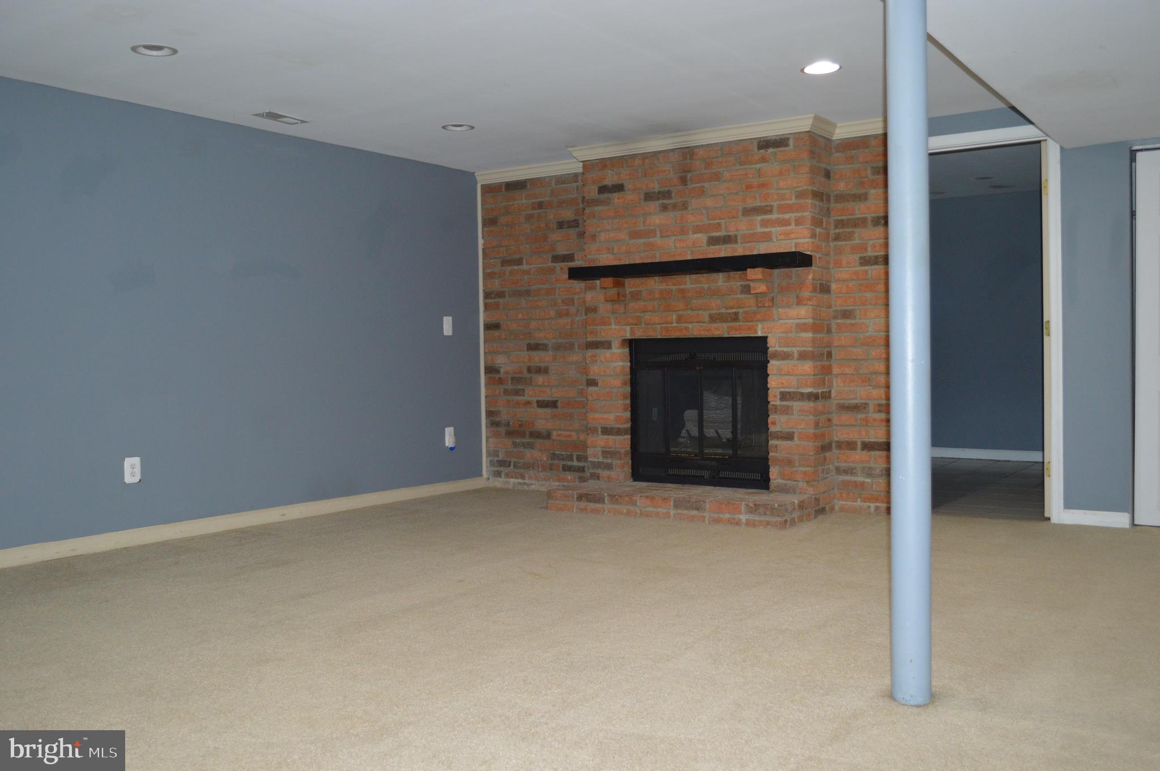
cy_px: 386
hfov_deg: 57.3
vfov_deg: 39.9
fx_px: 1062
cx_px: 580
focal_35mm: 33
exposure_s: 1/60
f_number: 4
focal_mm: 22
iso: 800
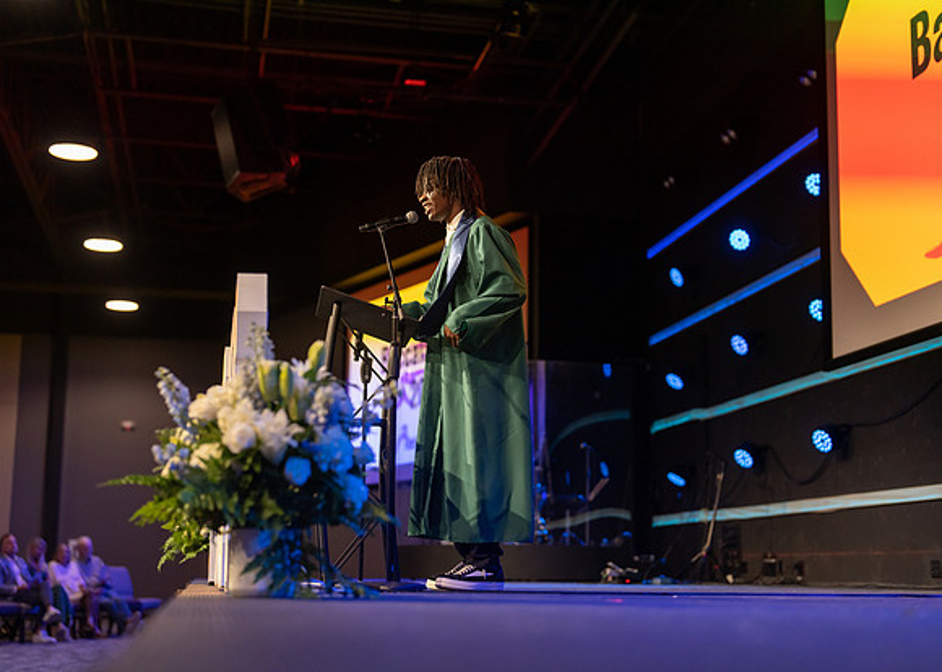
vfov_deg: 26.6
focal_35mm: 53
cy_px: 336
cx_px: 471
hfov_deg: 36.7
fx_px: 1420
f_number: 1.6
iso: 1000
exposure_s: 1/500
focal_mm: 50
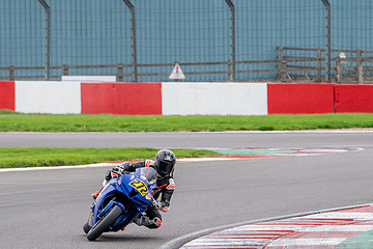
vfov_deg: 3.0
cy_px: 143
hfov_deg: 4.5
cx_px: 121
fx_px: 4786
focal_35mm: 462
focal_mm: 215
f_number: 4.5
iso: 160
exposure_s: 1/500
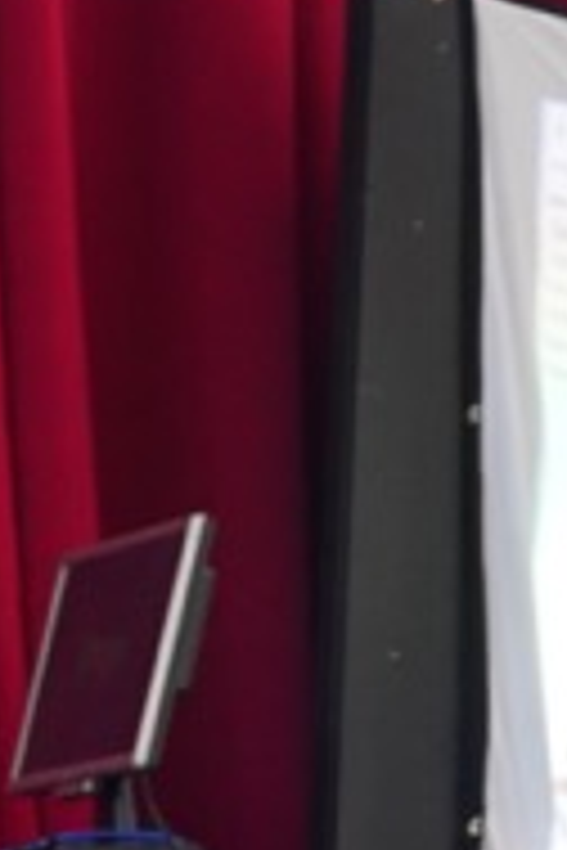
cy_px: 1707
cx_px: -1845
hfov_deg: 4.1
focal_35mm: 307
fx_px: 7253
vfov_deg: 6.5
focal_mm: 45.3
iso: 2000
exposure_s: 1/80
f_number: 3.5
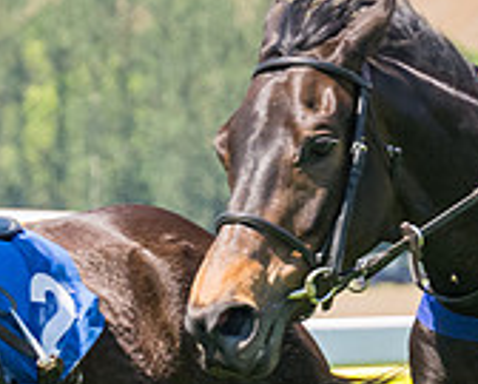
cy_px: 275
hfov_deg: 3.3
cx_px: 997
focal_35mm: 589
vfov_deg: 2.6
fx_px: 8347
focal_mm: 98
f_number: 5
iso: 400
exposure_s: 1/2000
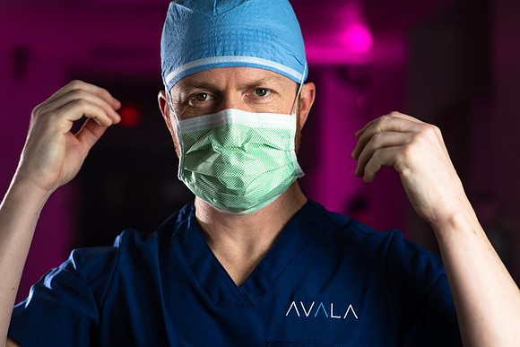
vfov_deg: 16.1
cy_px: 174
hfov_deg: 23.9
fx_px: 1228
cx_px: 260
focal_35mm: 85
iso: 400
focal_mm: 85
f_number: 3.2
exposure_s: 1/200
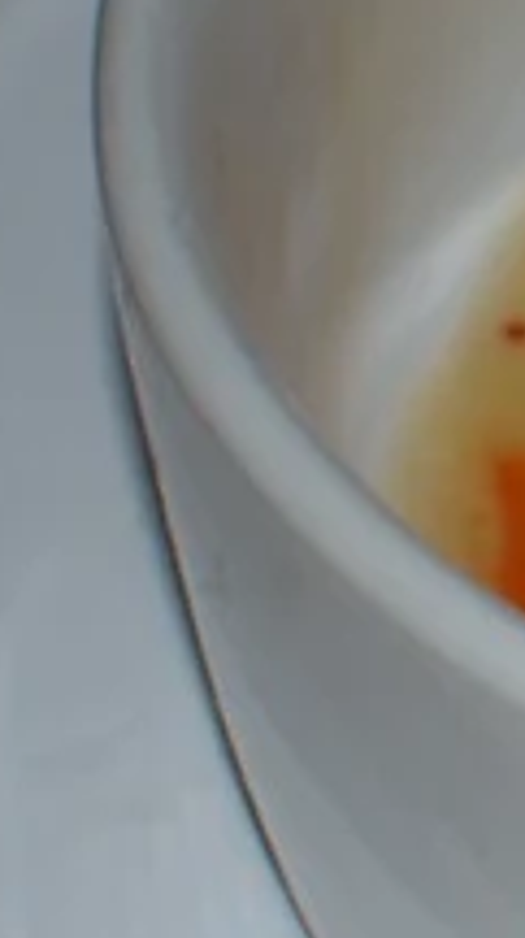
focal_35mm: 306
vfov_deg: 7.0
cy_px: 122
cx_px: 1983
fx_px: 7595
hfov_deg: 3.8
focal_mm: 35
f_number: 5
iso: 400
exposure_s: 1/60
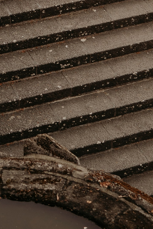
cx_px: 20
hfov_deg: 10.2
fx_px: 854
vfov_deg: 14.6
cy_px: -78
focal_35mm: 134
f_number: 1.6
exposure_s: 1/2500
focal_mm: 35
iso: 250
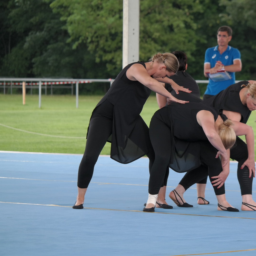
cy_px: 128
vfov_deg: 6.8
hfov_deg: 6.8
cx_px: 188
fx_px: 2142
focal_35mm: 256
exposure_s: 1/160
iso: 400
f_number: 5
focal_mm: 130
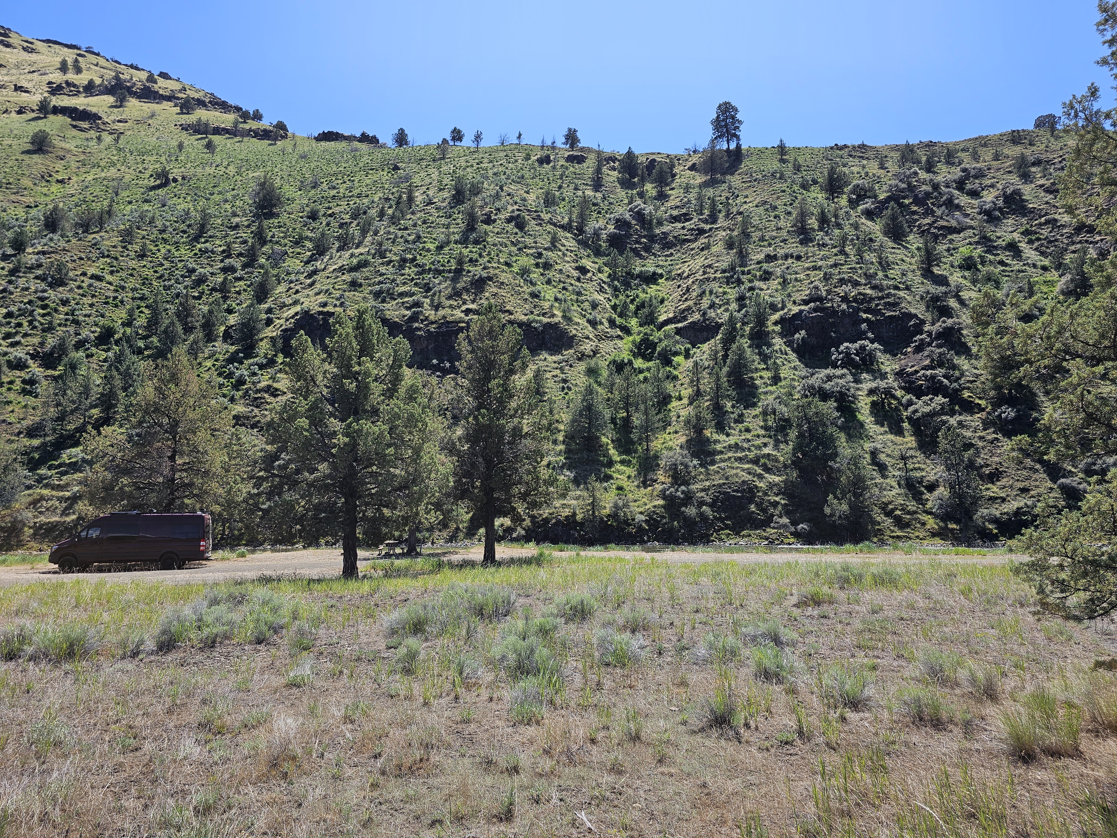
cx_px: 558
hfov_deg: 73.9
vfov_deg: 58.9
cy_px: 419
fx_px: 742
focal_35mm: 23
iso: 10
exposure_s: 1/515
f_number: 1.7
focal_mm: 6.3
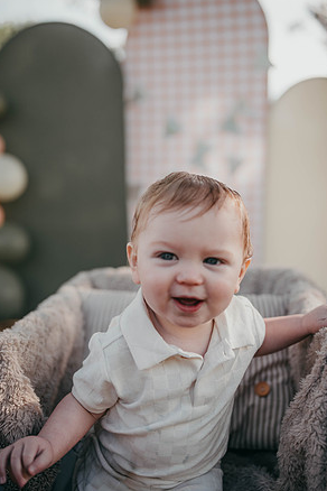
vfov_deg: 53.1
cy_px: 246
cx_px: 162
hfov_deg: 36.9
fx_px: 490
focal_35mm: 36
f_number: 1.8
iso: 50
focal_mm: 35
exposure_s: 1/1000
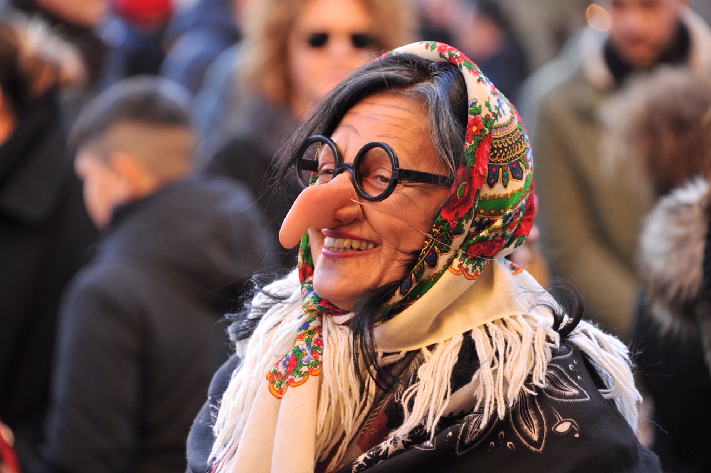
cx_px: 356
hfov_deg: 6.9
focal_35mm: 300
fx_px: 5922
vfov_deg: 4.6
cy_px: 236
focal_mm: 300
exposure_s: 1/160
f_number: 6.3
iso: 640
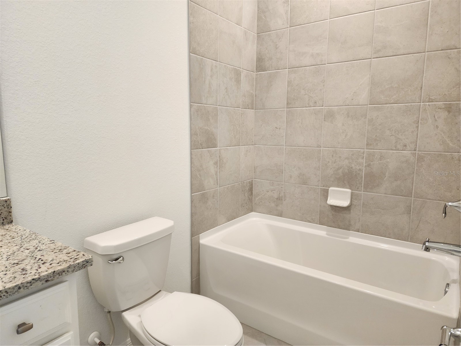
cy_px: 173
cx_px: 230
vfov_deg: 58.9
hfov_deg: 73.9
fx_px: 306
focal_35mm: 23
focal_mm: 6.4
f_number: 1.8
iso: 250
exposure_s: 1/120
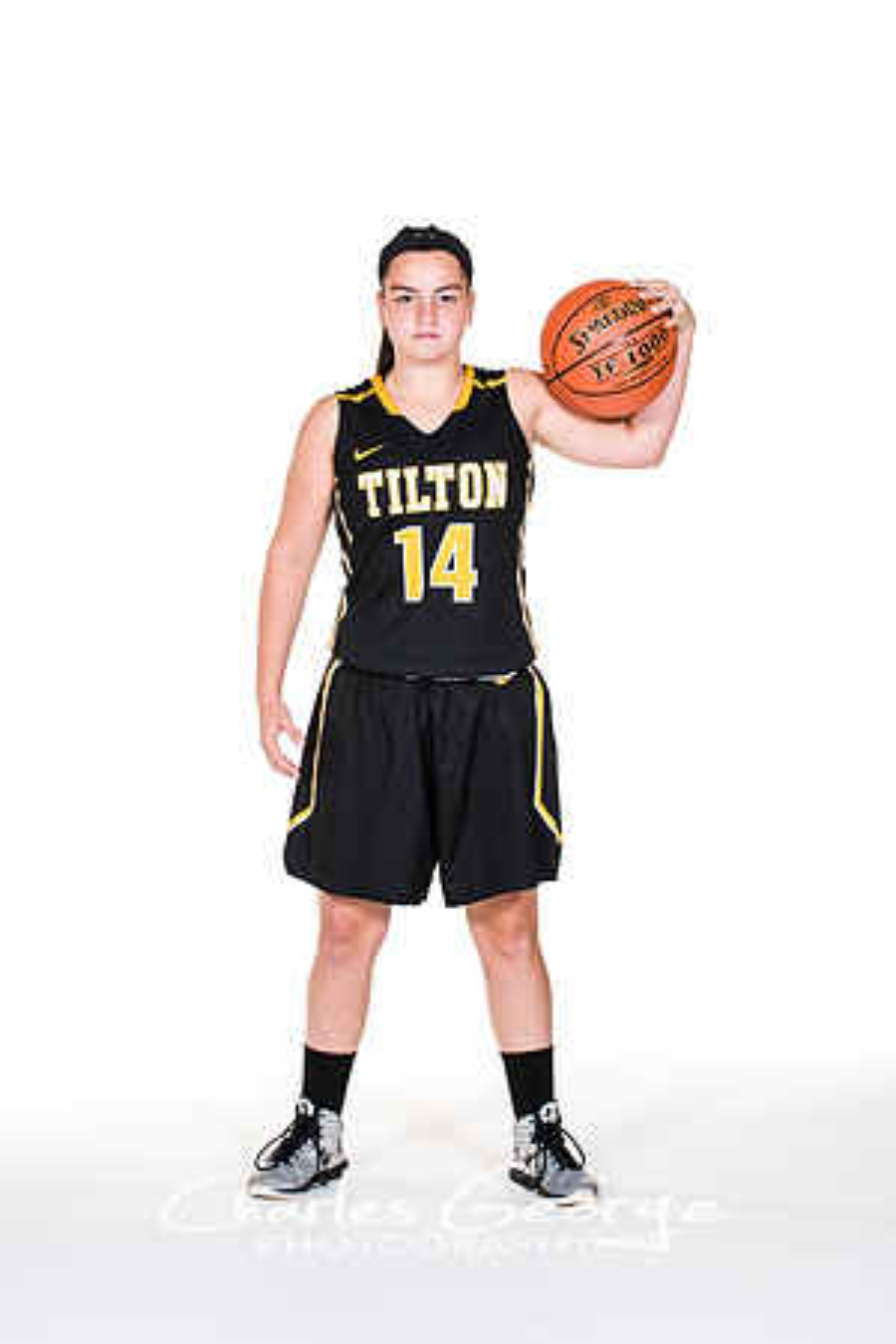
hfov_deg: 12.2
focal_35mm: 112
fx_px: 4200
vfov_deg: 18.2
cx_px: 448
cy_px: 672
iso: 200
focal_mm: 75
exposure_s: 1/160
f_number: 6.3
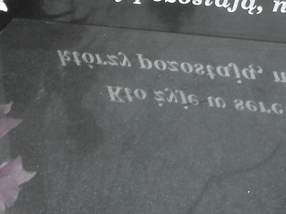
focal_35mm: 128
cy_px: -128
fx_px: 1058
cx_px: 230
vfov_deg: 11.0
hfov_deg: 15.3
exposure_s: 1/80
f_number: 3.2
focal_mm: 5.5
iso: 80
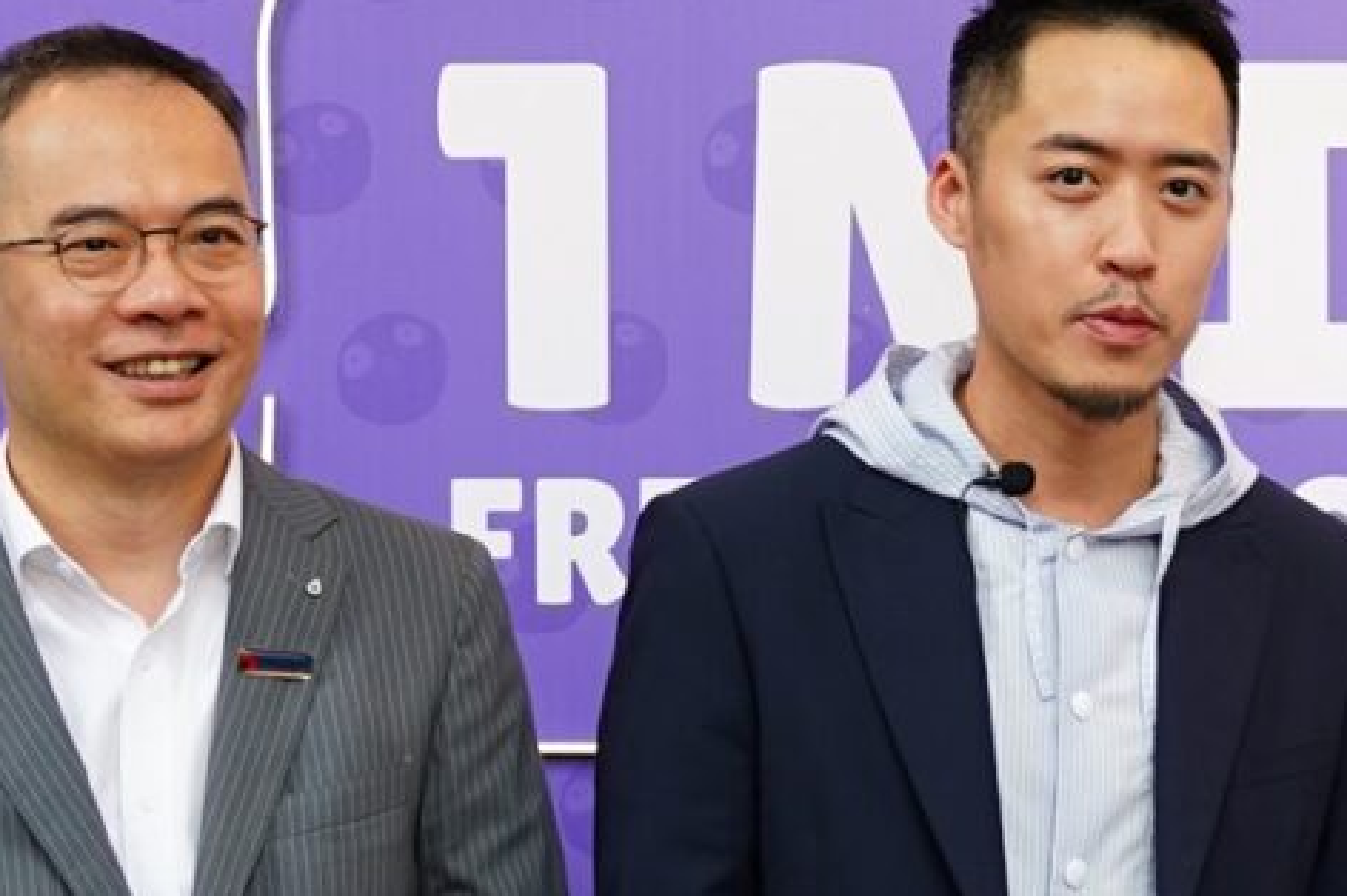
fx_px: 5683
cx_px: 1501
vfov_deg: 9.0
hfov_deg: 13.2
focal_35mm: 152
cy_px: 740
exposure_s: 1/100
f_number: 2.8
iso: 250
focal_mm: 28
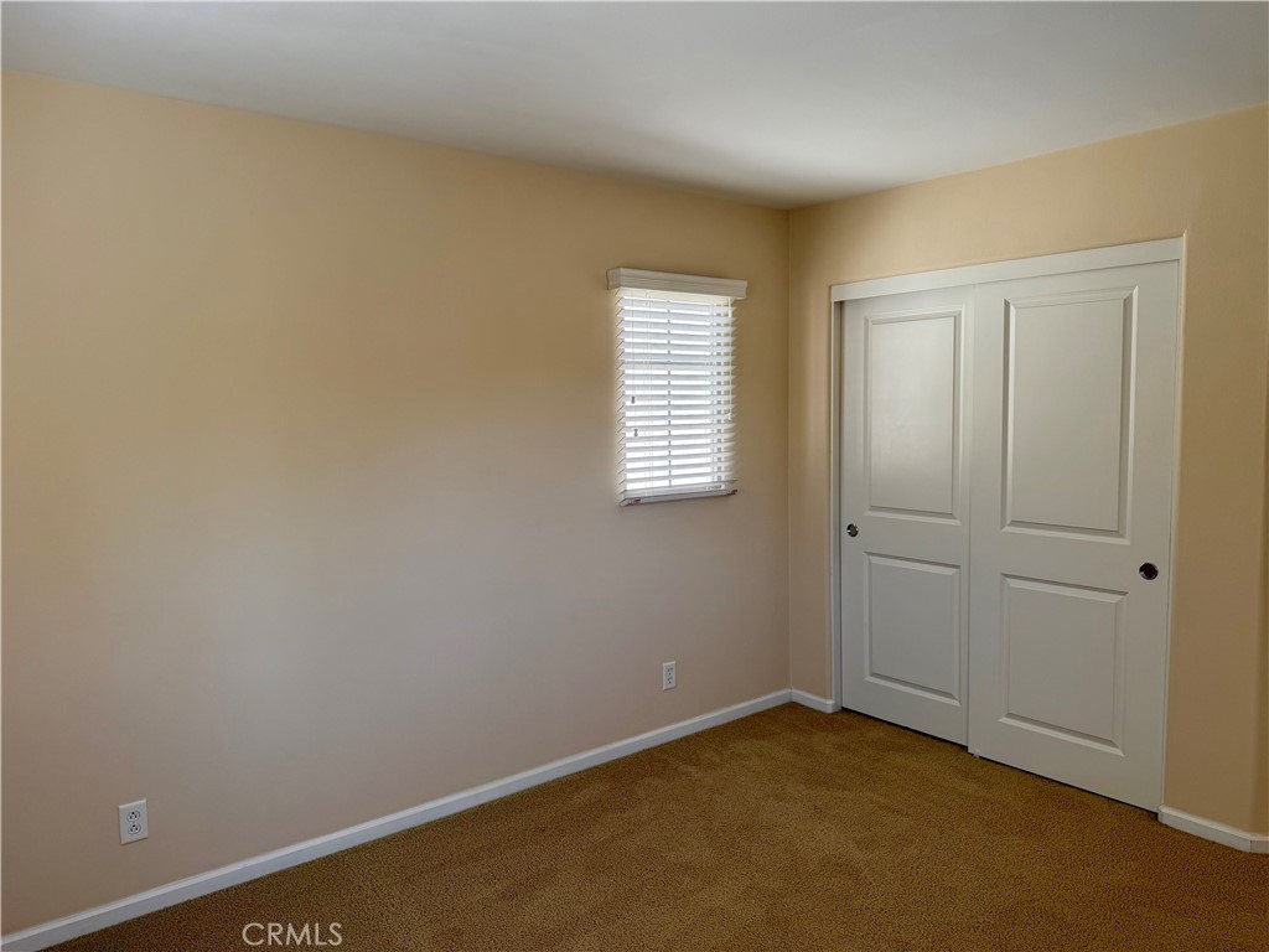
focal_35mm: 24
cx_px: 634
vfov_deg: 56.8
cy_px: 476
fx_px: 880
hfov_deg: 71.6
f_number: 1.78
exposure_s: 1/178
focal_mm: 6.76
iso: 80
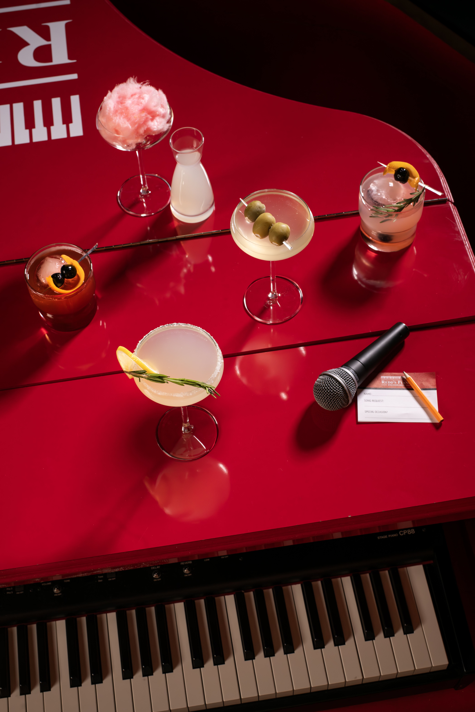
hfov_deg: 27.0
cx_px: 238
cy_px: 356
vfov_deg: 39.6
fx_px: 990
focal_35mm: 50
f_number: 8
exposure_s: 1/320
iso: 1600
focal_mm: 50
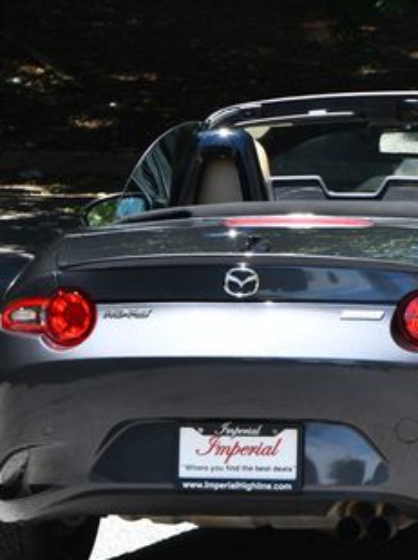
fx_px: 4727
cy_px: 283
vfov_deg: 6.8
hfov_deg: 5.1
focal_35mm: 293
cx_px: 376
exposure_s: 1/250
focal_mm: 98
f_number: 8
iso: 200
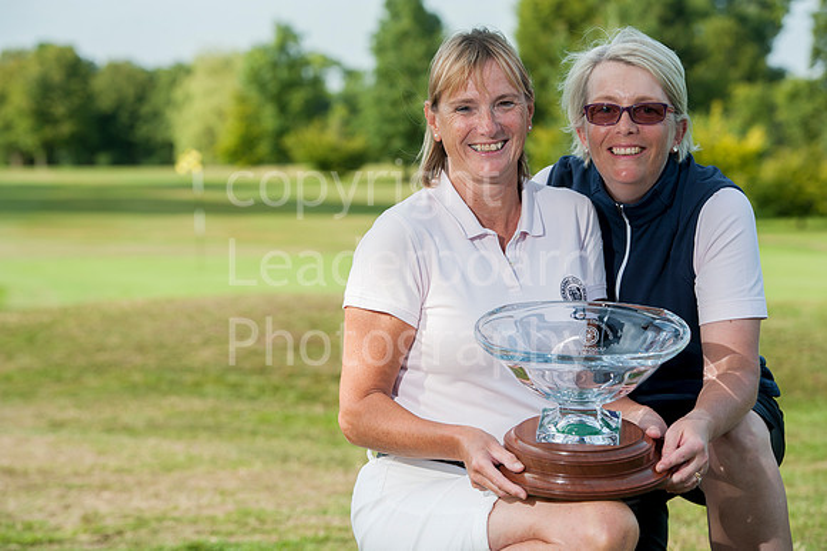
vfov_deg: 11.8
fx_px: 2663
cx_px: 414
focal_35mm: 116
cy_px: 276
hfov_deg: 17.7
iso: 250
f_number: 6.3
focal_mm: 116
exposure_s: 1/400
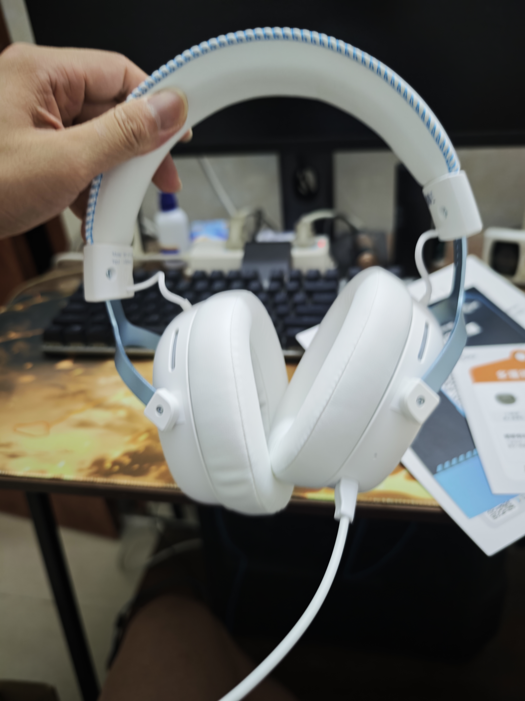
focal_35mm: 23
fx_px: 465
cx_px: 262
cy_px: 350
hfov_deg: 58.9
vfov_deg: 73.9
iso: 400
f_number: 1.63
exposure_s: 1/32.8
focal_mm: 8.72
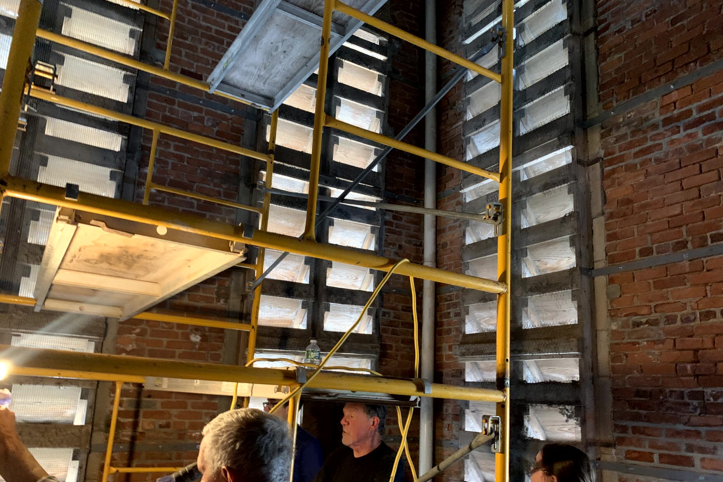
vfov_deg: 46.3
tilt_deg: +12.0
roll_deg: -1.2
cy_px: 273
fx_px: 562
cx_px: 369
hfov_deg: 65.5
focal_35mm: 28
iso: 500
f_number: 1.8
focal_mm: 4.25
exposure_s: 1/30
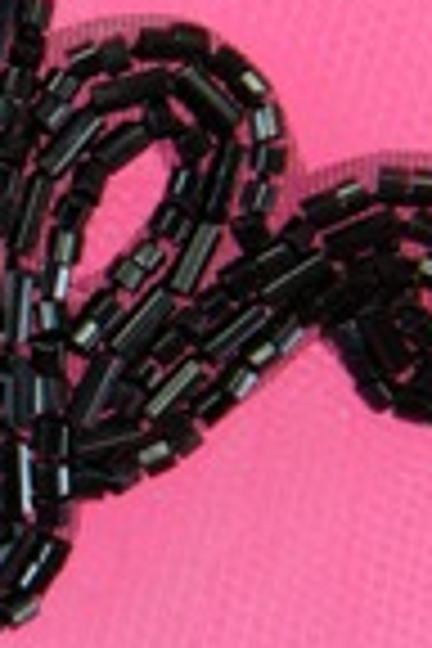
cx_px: -56
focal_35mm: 145
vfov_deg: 14.2
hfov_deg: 9.4
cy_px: 344
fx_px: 2610
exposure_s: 1/70.2
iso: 64
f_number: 4
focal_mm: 7.4
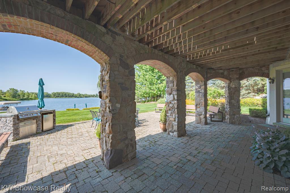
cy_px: 96
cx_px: 145
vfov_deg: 81.1
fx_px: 113
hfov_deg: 104.3
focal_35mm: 14
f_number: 11
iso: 100
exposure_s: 1/50
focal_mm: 14
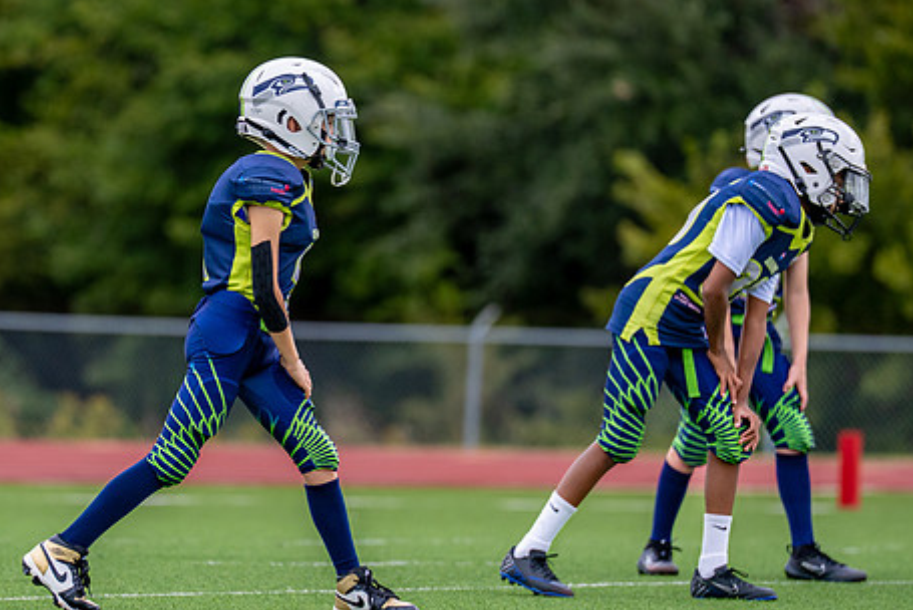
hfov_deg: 5.3
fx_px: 9846
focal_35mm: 388
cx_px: 283
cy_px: 302
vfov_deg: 3.5
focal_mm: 200
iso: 320
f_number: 2.8
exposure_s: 1/2000
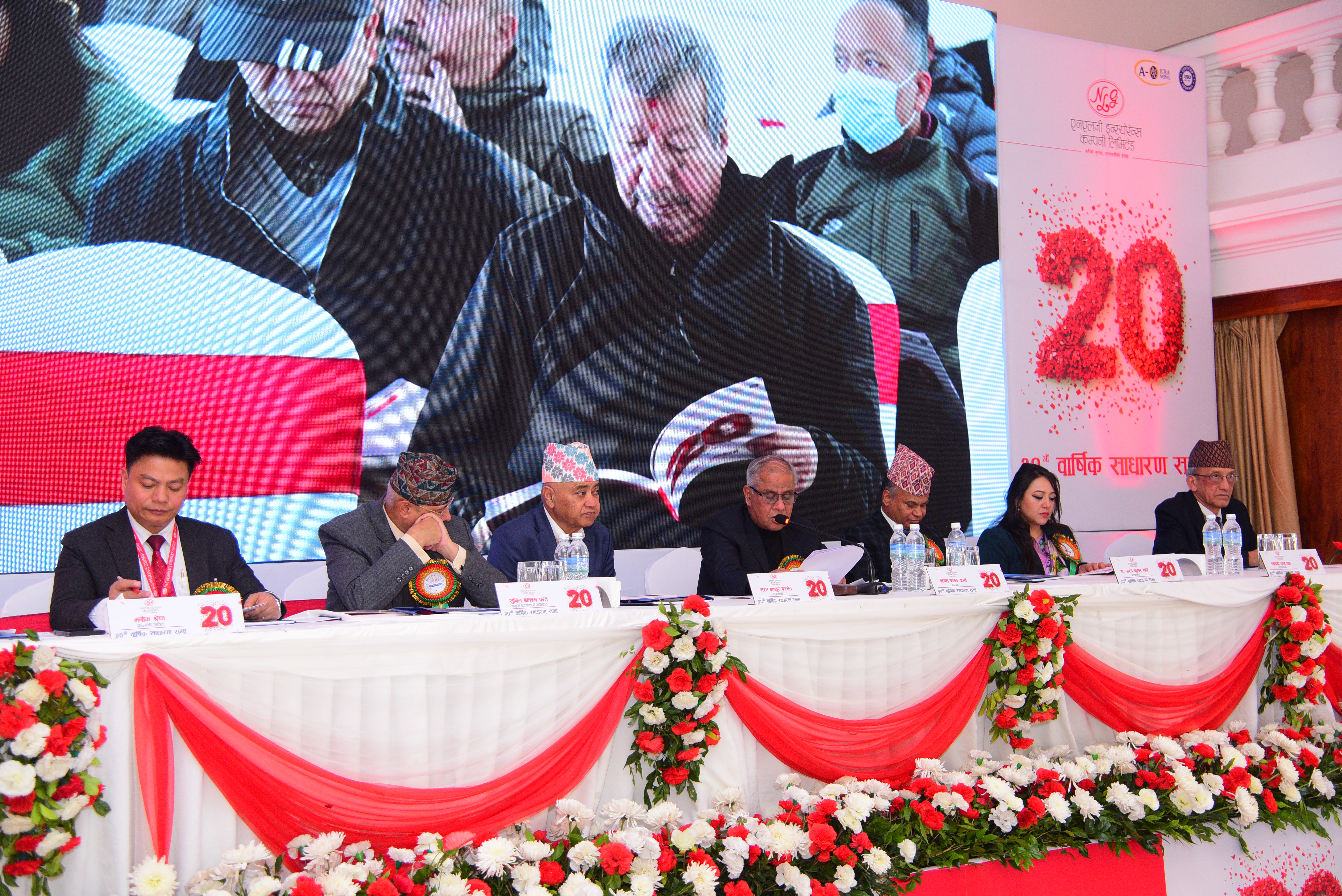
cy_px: 448
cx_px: 671
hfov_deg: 41.1
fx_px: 1790
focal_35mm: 48
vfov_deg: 28.1
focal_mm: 48
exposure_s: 1/160
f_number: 4
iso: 1250
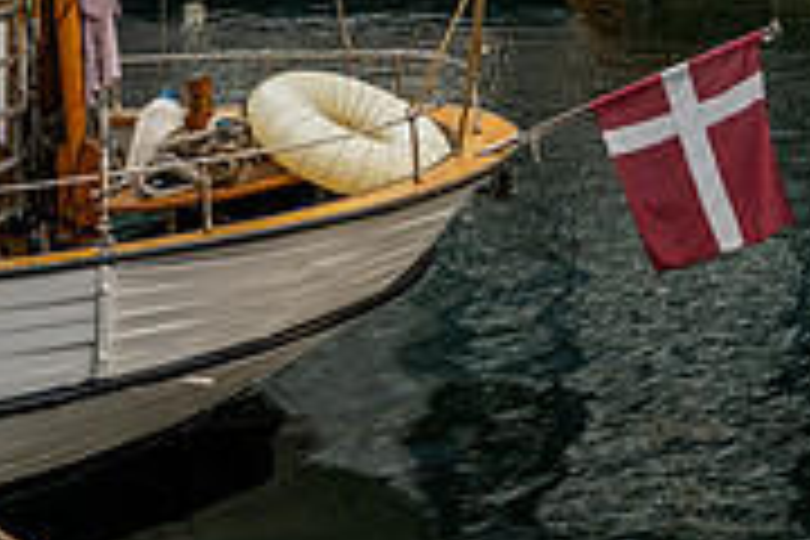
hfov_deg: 21.0
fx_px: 1912
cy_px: -299
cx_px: 1138
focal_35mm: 85
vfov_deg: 14.8
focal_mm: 26
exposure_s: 1/50
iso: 200
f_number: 5
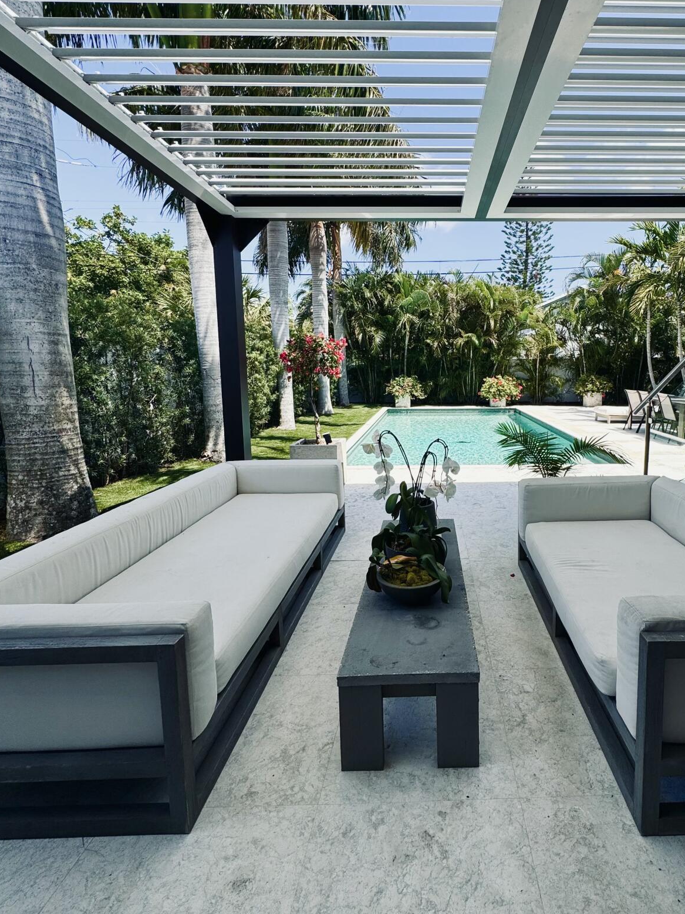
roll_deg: +0.6
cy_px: 421
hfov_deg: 70.2
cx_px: 437
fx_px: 475
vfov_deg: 87.6
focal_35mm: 18
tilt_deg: -7.4
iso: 50
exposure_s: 1/1160
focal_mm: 2.22
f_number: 2.2
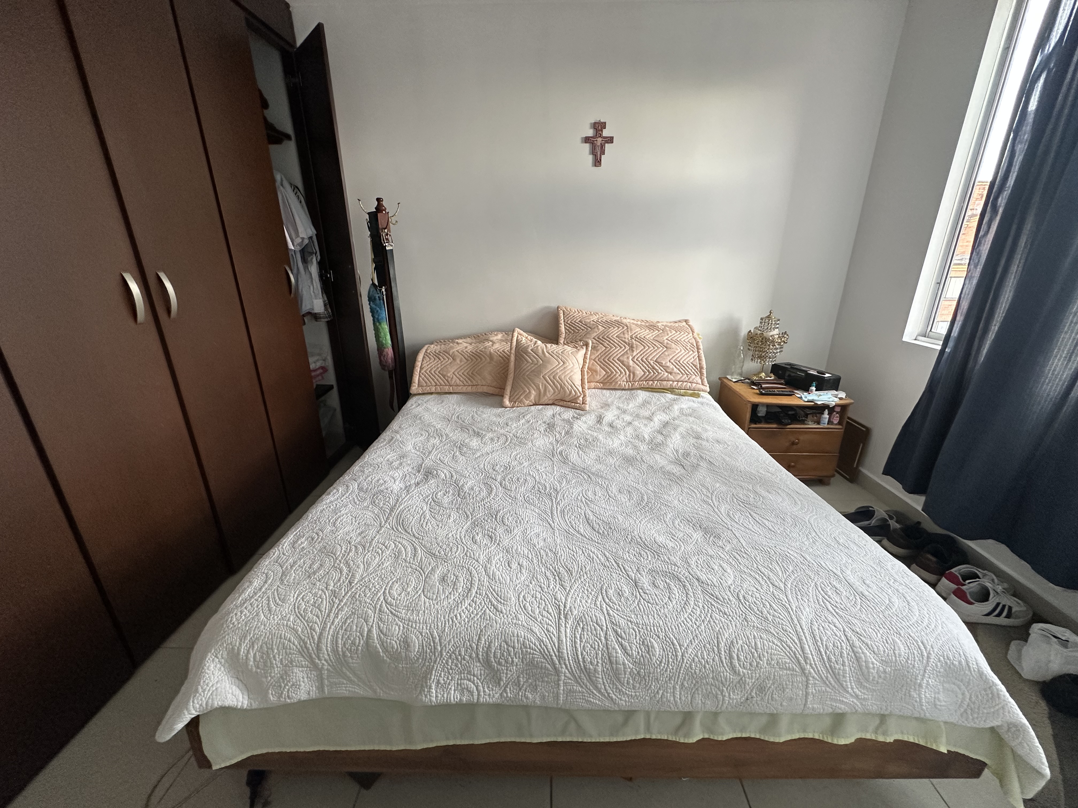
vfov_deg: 85.7
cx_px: 539
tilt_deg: -18.9
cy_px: 404
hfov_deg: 102.1
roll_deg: -0.3
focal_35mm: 14
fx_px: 436
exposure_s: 1/120
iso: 200
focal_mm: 2.22
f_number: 2.2
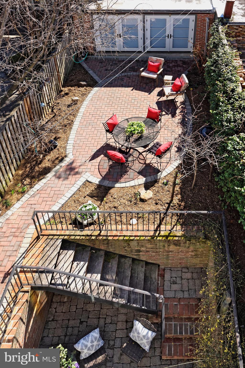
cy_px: 184
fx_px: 245
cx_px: 122
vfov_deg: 73.7
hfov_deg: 53.2
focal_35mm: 24
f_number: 13
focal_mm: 24
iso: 320
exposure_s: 1/200
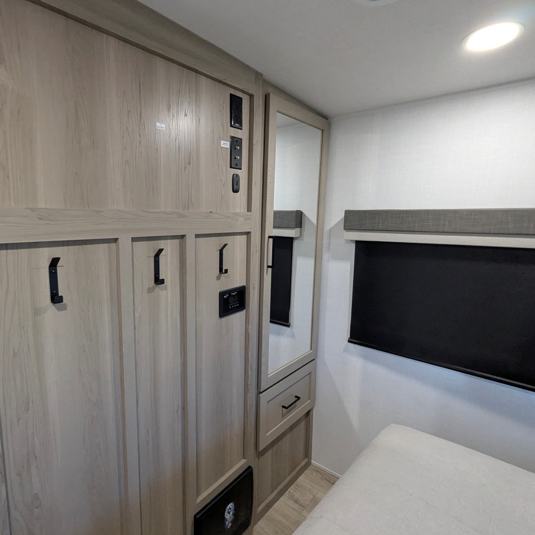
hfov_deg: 76.8
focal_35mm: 19
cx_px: 214
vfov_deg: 77.7
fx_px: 332
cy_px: 268
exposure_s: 1/84
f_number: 2.2
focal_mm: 2.35
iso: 336
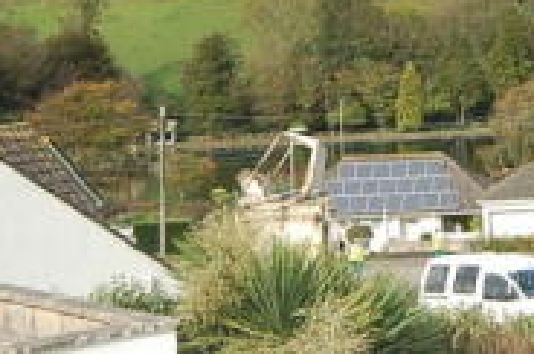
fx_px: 1584
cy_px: -119
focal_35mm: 107
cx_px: 575
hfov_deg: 18.5
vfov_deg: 12.3
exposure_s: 1/250
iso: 200
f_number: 9
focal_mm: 20
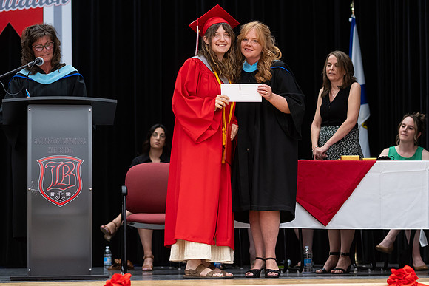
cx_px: 244
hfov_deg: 17.3
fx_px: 1407
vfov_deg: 11.6
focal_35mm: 118
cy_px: 144
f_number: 2.8
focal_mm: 85
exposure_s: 1/200
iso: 1000
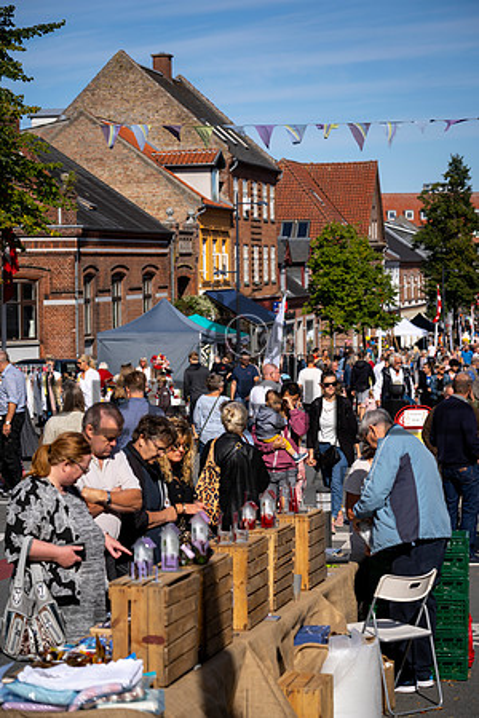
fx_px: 1836
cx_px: 240
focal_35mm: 92
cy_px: 359
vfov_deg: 22.1
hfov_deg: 14.9
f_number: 5
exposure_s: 1/1250
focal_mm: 92
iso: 100
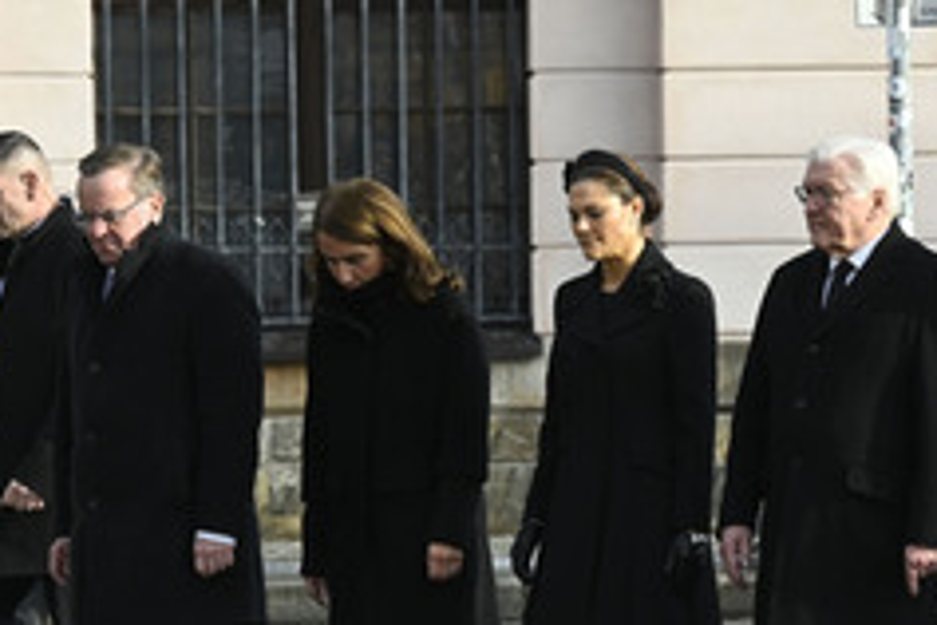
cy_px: 526
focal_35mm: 533
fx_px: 13872
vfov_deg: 2.6
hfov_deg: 3.9
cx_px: 682
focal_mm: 280
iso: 2500
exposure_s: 1/640
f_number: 16
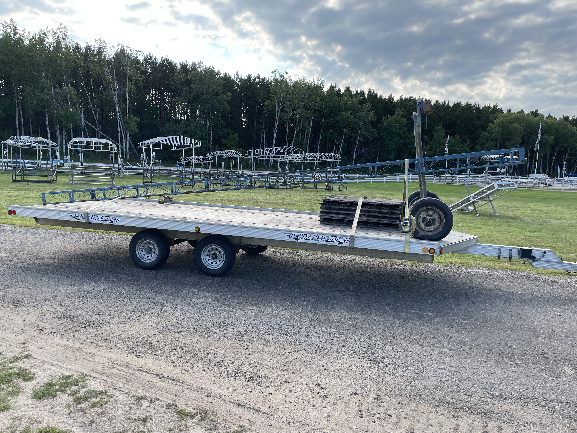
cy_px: 216
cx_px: 288
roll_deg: -0.9
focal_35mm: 26
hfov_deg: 67.3
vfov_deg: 53.1
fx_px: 433
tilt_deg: -6.5
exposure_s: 1/1453
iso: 32
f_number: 1.6
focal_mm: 4.2
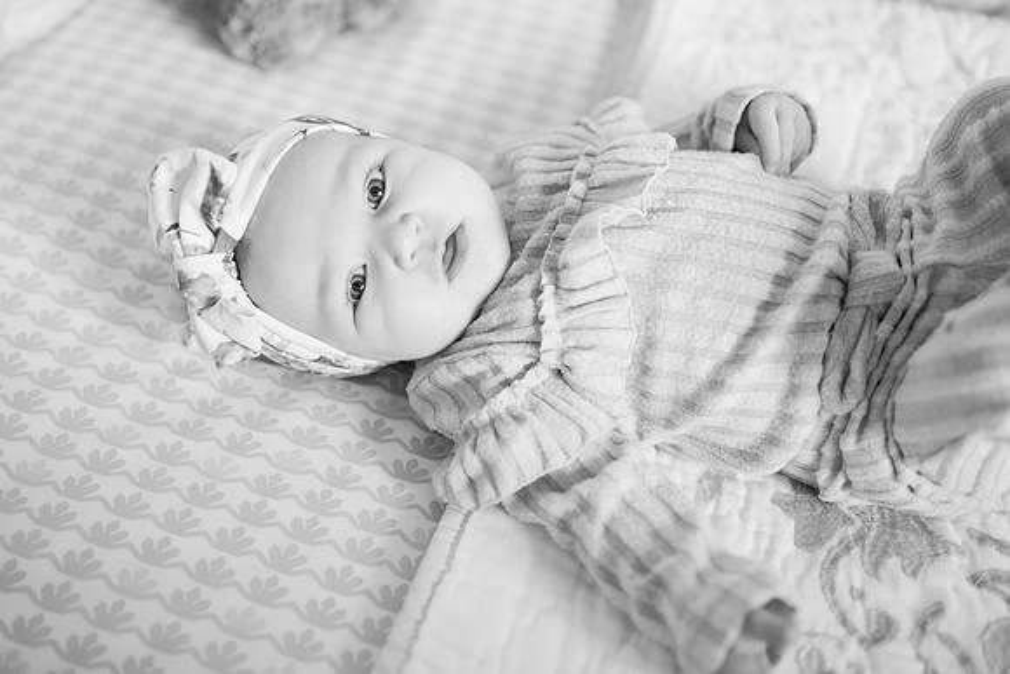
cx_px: 474
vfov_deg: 35.8
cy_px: 337
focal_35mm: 37
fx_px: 1043
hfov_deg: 51.6
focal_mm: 35
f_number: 2
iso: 2000
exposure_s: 1/320
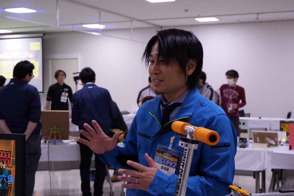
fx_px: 449
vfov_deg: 24.6
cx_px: 136
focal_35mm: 55
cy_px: 110
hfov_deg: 36.2
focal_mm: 42
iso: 10000
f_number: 5.6
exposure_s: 1/400
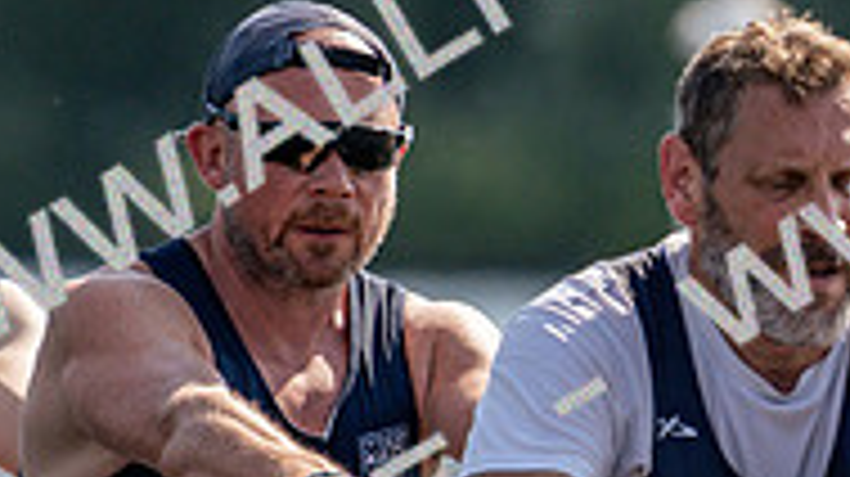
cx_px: 351
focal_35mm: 1384
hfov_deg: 1.6
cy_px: 421
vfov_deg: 0.9
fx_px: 31171
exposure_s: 1/1600
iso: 250
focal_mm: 430
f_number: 6.3
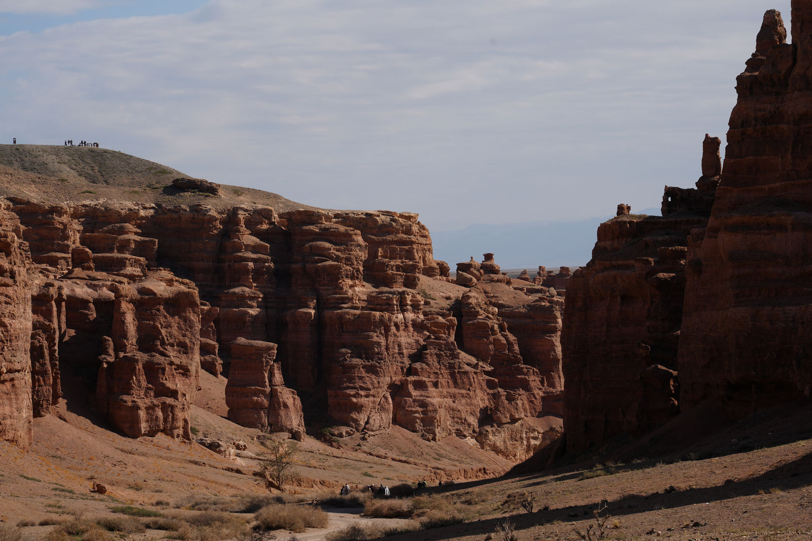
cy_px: 270
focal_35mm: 105
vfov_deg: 13.0
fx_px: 2368
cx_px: 406
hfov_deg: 19.5
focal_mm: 105
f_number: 10
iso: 100
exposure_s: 1/320
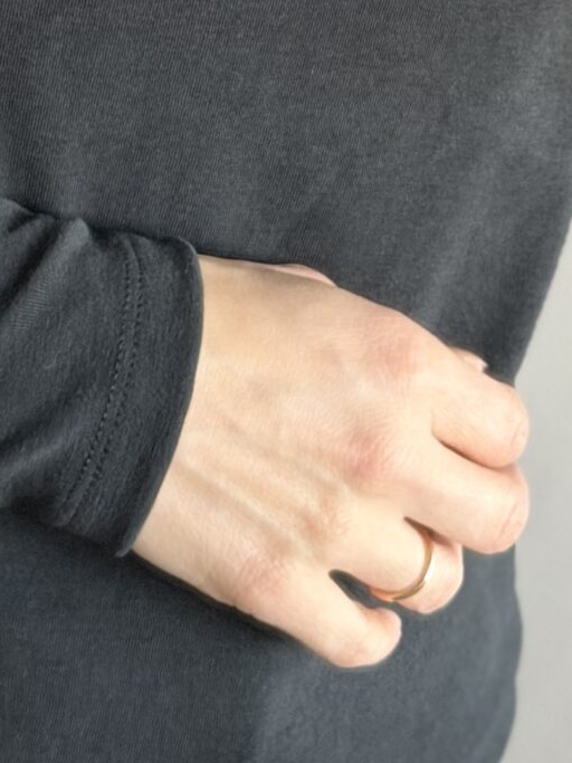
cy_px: -280
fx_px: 3967
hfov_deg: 8.2
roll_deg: -9.7
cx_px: 19
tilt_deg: -26.2
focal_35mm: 180
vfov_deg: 10.7
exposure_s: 1/43
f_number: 1.78
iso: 250
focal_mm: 6.76
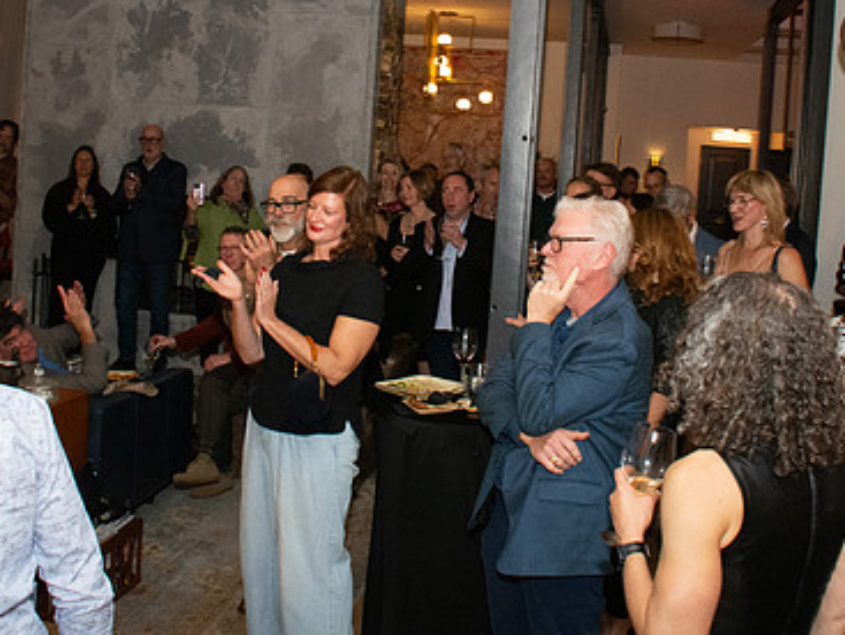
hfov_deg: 45.7
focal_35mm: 41
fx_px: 1002
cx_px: 426
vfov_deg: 34.8
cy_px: 201
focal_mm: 18
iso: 5000
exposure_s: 1/100
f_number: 9
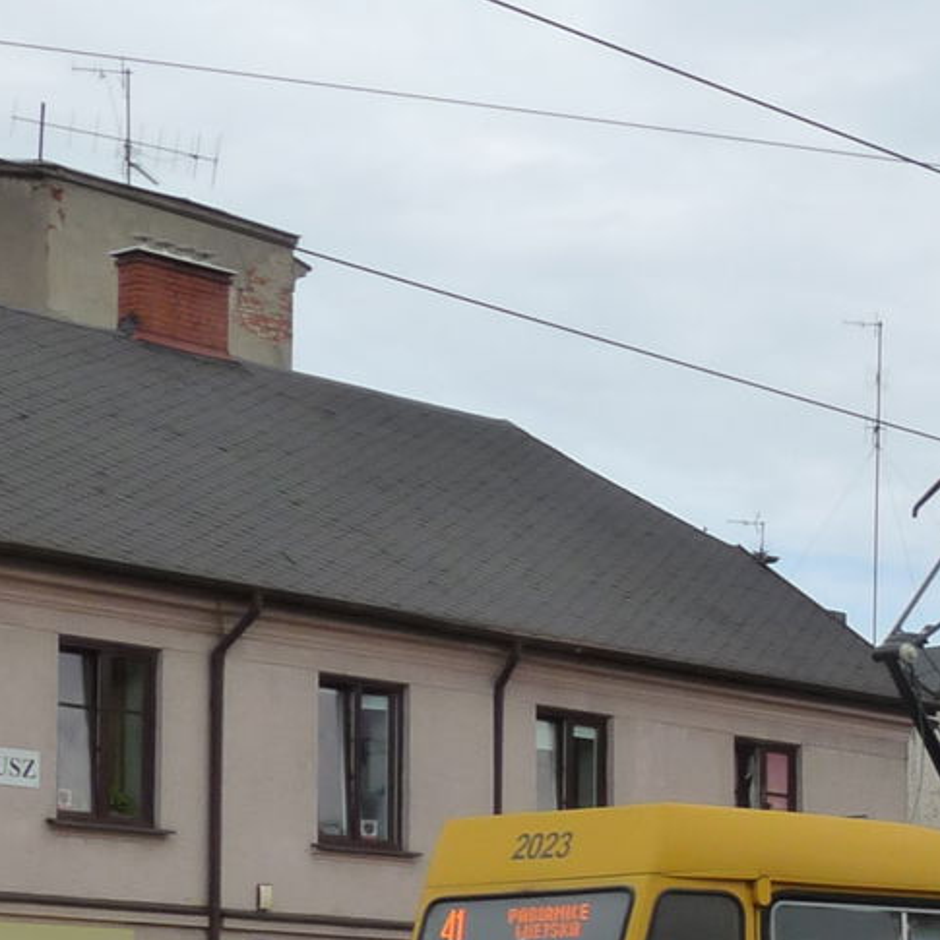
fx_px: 3226
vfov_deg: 16.1
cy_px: 1037
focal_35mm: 105
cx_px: 1700
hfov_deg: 14.5
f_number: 5.6
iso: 160
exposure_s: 1/400
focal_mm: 5.4
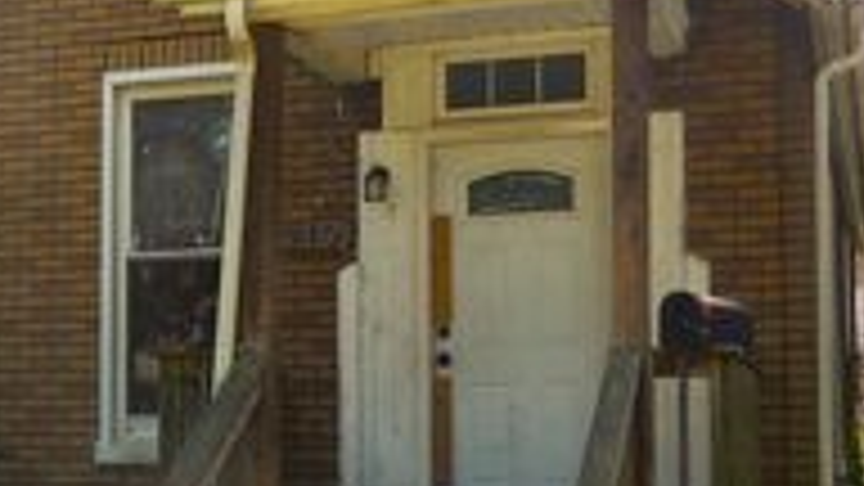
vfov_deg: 16.9
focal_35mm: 71
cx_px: 14
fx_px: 1627
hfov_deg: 28.1
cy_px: 349
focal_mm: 4.5
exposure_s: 1/500
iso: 125
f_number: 3.3
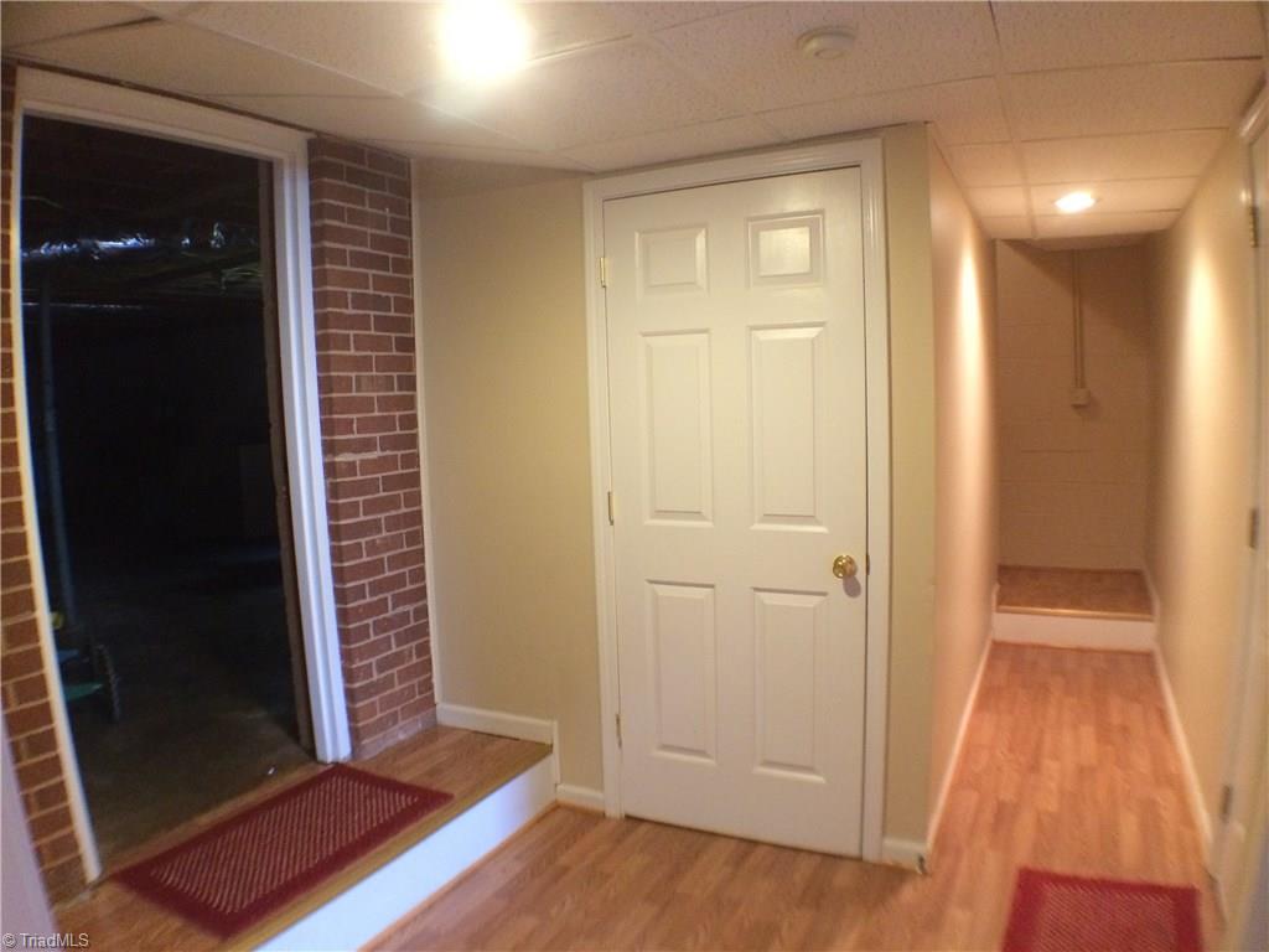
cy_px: 476
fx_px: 1100
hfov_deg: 60.0
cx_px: 634
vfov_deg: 46.8
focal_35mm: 30
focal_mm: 4.12
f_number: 2.2
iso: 250
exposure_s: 1/30
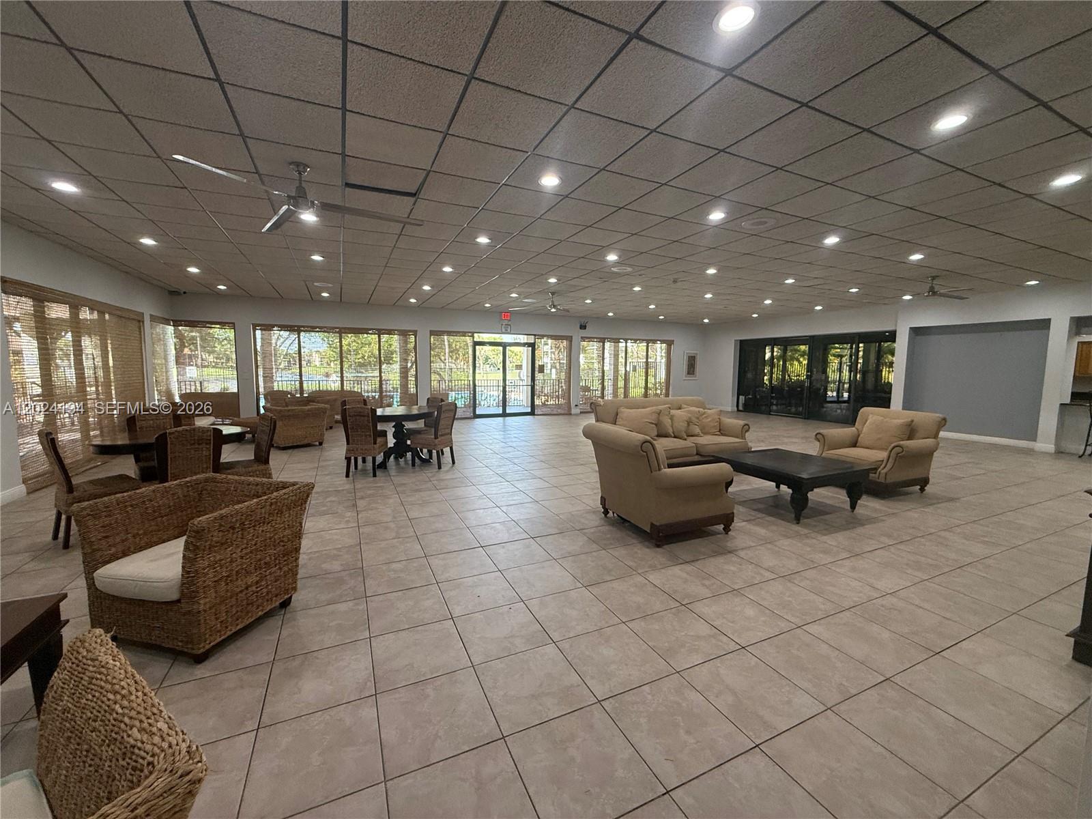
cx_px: 546
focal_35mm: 14
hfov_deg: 102.1
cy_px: 410
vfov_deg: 85.7
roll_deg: -0.9
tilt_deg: -5.6
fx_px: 442
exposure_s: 1/120
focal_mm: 2.22
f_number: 2.2
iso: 250
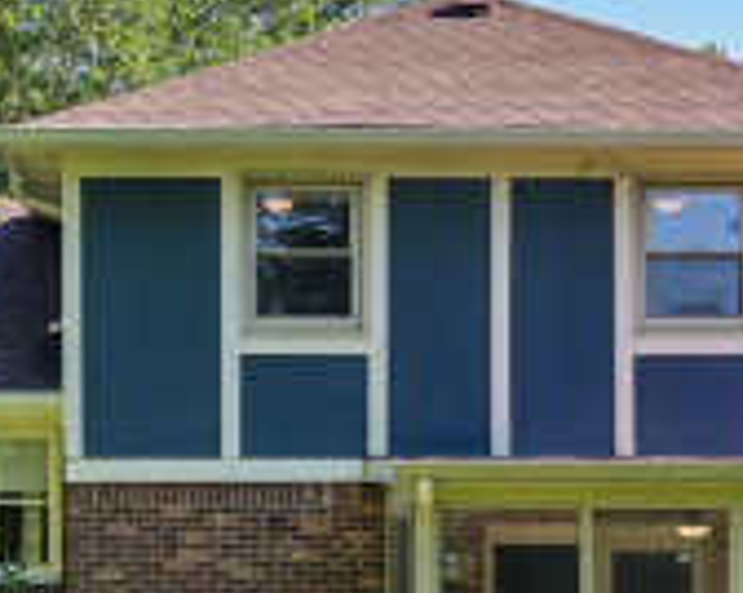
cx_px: 394
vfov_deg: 11.7
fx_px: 2855
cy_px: 606
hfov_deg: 14.8
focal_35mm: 130
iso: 100
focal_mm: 31
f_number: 8
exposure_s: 1/80
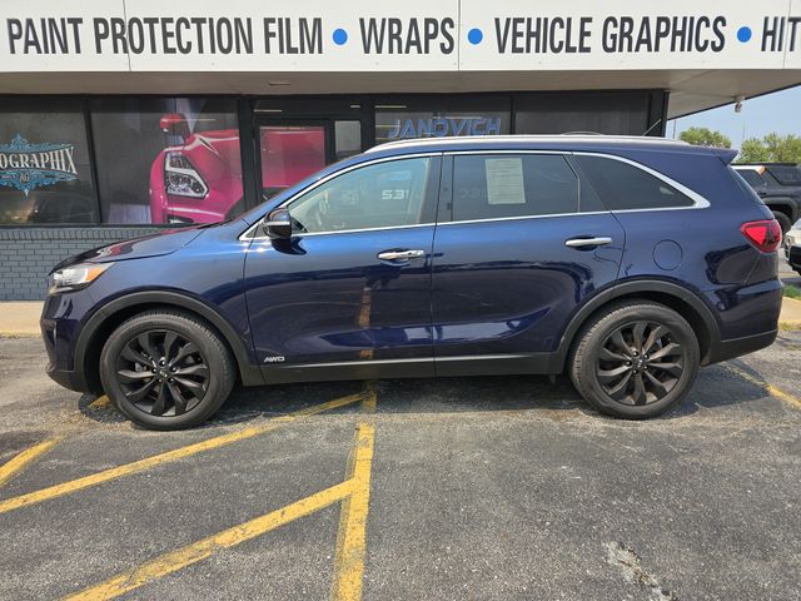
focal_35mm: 23
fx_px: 532
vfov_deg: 58.9
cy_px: 300
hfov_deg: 73.9
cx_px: 400
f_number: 1.7
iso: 10
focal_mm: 6.3
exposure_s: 1/542
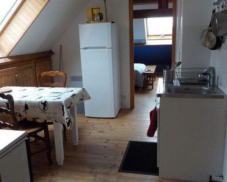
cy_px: 90
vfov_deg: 45.8
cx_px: 117
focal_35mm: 32
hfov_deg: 55.7
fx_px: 215
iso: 360
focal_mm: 4.1
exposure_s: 1/30
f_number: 3.3
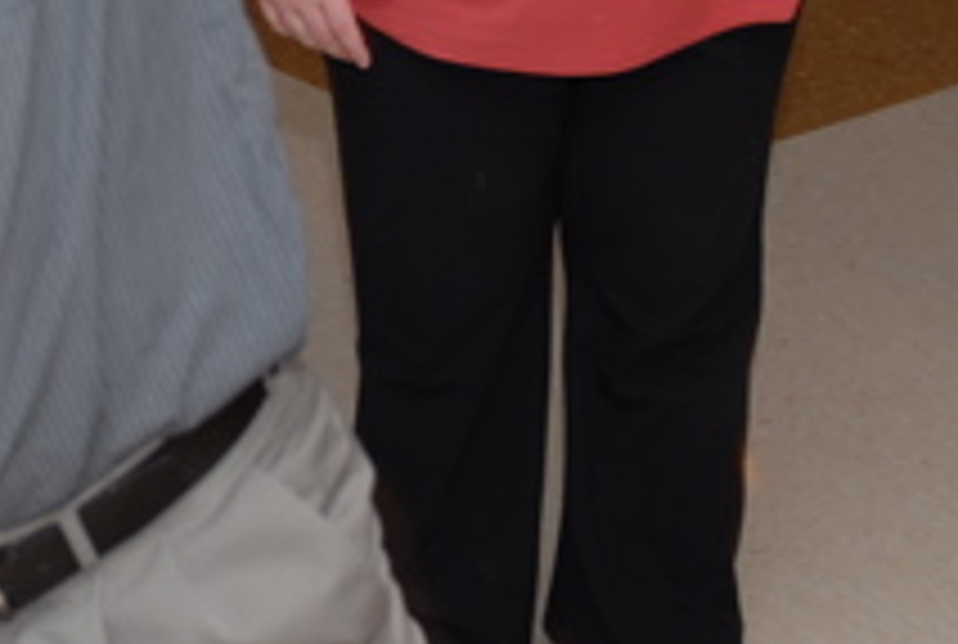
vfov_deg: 10.2
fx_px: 3600
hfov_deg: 15.1
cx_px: 171
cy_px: 187
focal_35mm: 135
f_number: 2.8
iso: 100
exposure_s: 1/10
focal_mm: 24
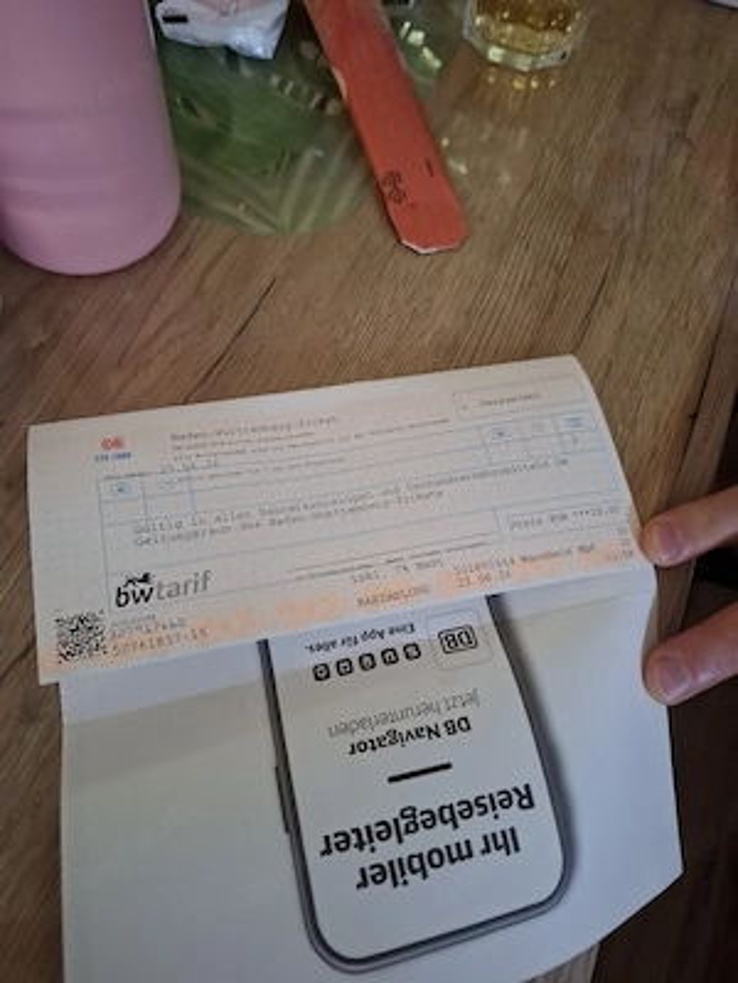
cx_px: 369
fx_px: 654
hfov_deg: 58.9
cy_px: 492
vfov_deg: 73.9
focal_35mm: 23
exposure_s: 1/25
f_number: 1.8
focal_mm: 5.54
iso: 500
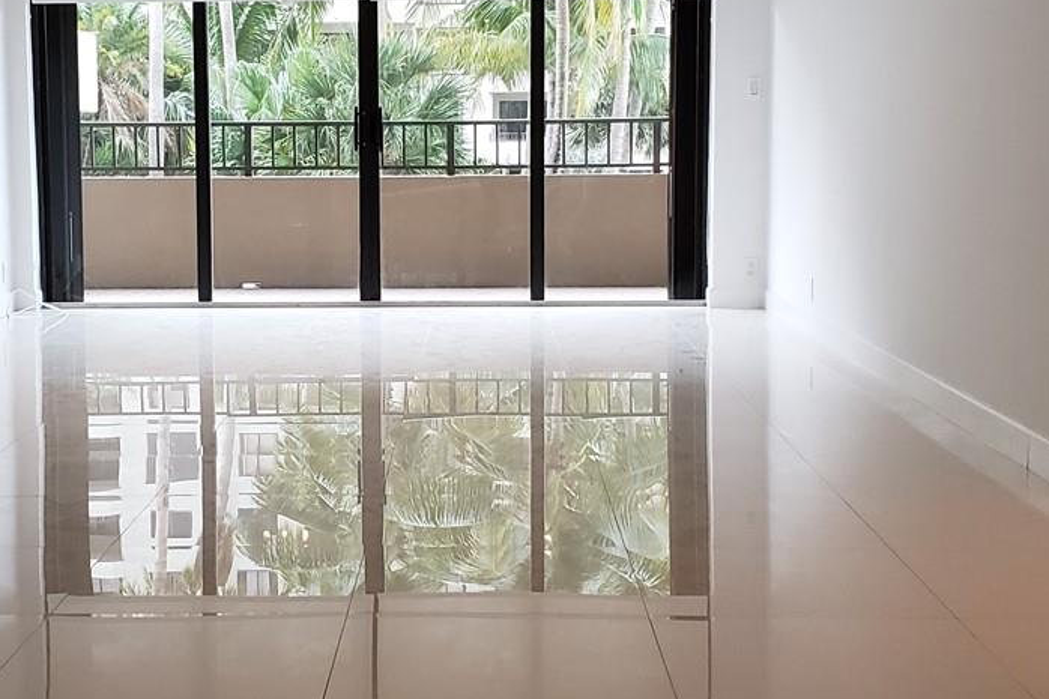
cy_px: 331
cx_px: 383
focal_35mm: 62
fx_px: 1806
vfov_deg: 21.9
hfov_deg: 32.2
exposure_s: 1/60
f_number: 2.4
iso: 200
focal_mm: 4.3
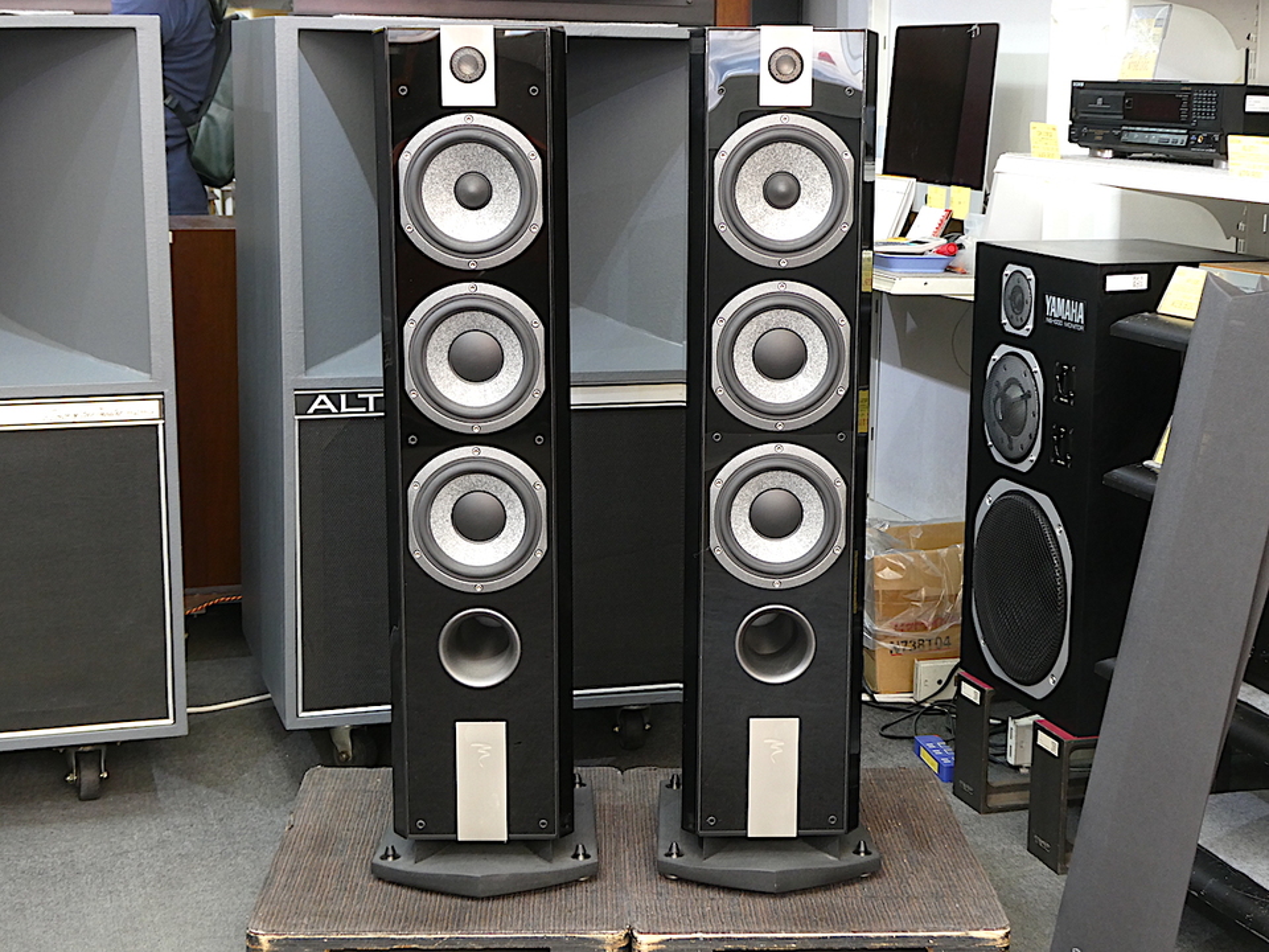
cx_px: 634
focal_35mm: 57
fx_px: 2090
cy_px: 476
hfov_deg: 33.8
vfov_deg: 25.7
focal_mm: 10.3
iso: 200
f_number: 4.2
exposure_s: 1/5
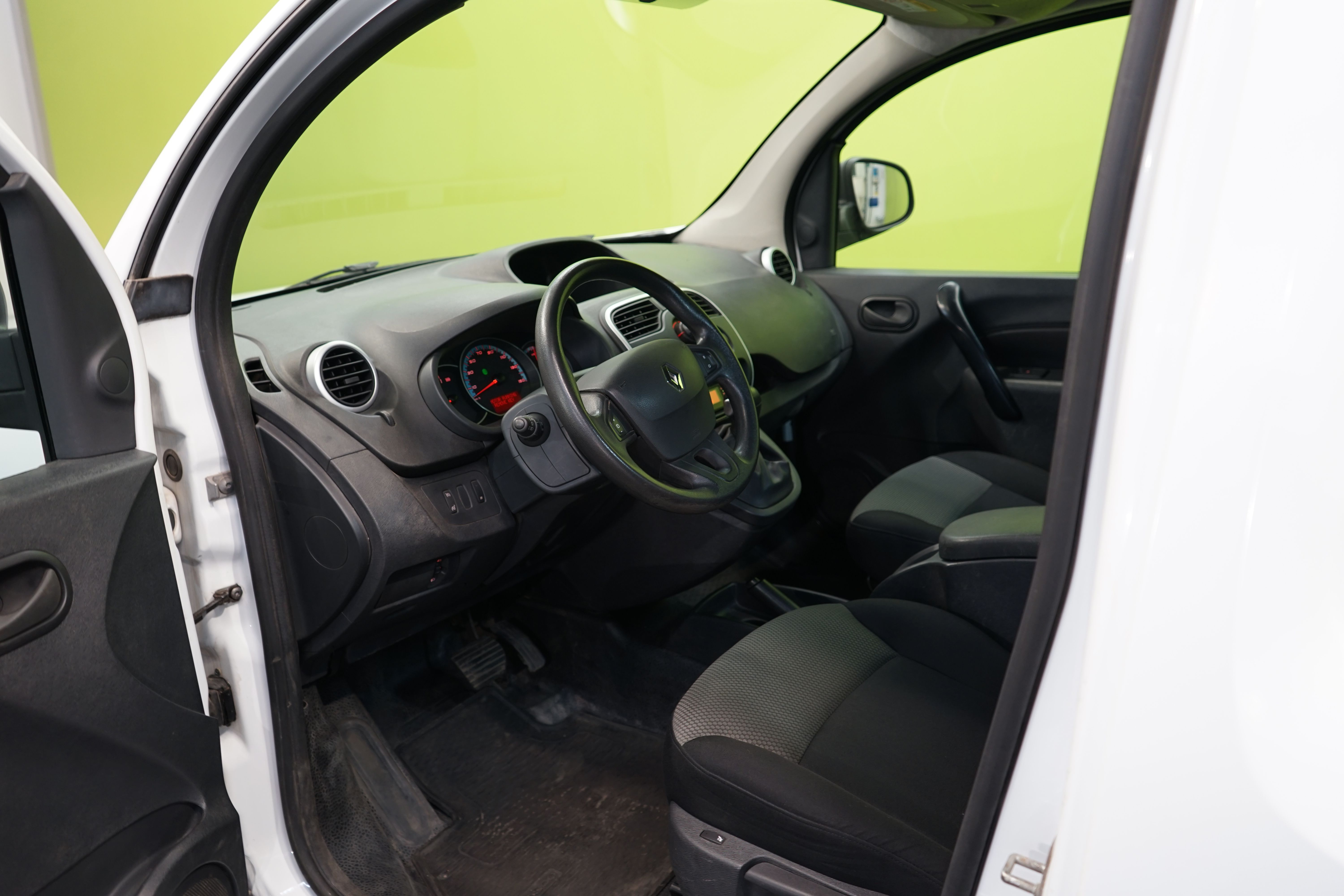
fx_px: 1045
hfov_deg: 65.5
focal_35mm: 28
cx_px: 672
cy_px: 448
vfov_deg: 46.4
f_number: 4
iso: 400
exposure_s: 1/25
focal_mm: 28
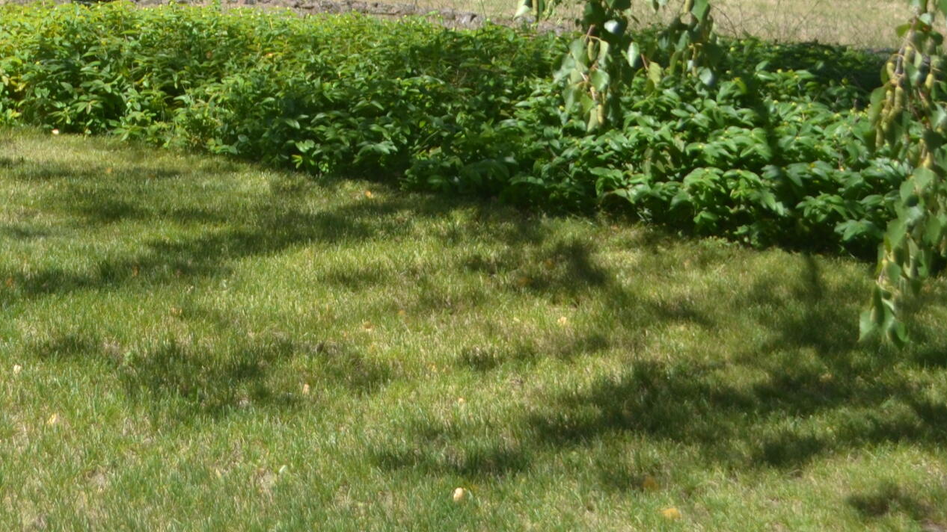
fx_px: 1682
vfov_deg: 17.2
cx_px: 117
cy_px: -90
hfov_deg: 30.2
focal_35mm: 67
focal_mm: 18
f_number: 3.5
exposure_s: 1/640
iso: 100
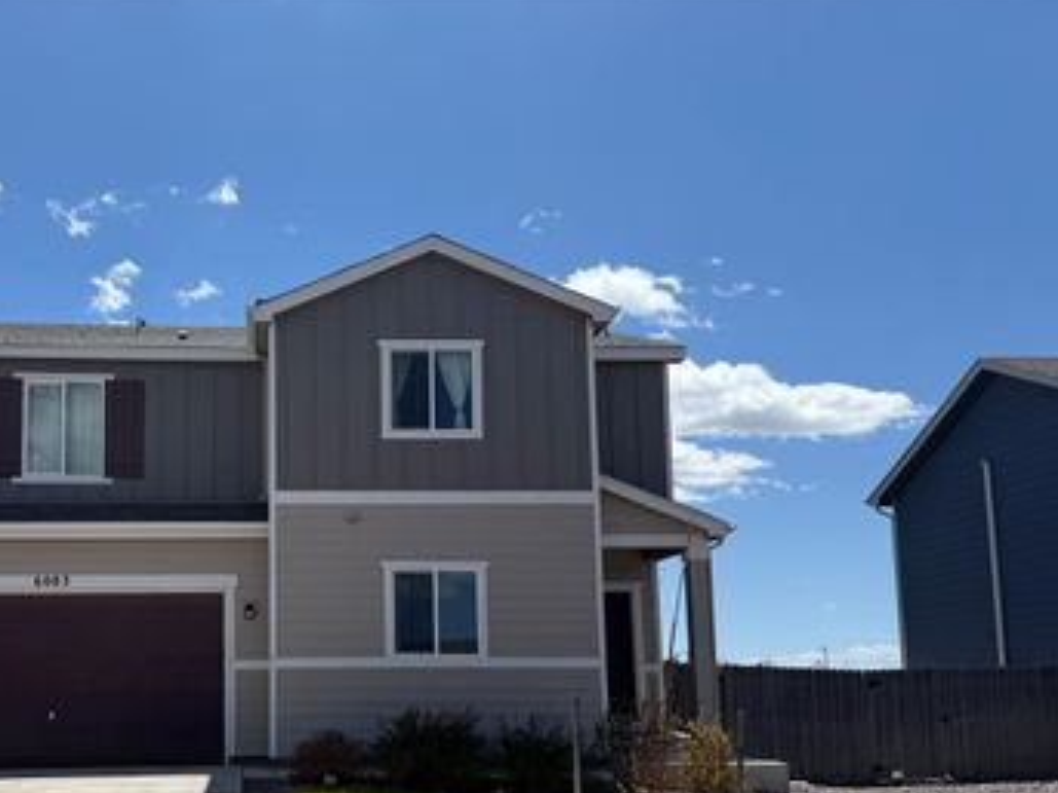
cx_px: 299
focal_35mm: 35
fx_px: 1069
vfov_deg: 39.9
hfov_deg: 51.0
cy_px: 560
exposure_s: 1/7353
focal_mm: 6.76
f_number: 1.78
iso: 80
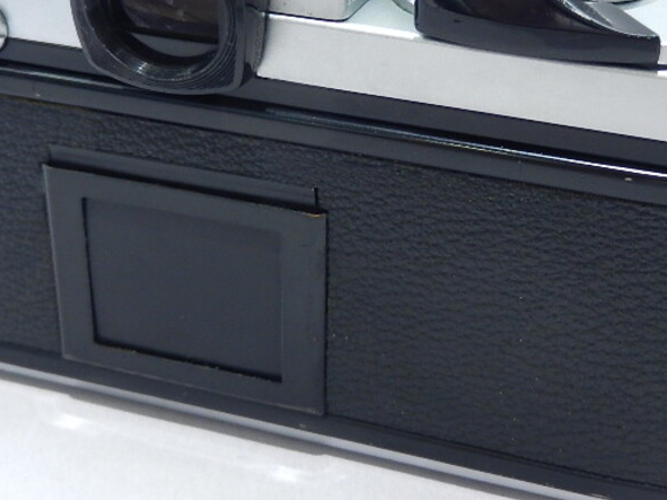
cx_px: 337
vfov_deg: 21.8
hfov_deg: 29.0
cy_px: 142
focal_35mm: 67
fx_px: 1291
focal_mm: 5.9
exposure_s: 1/30
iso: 180
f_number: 3.8
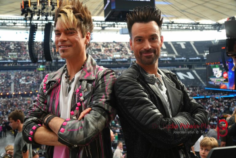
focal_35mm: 34
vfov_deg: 38.4
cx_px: 118
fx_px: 226
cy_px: 79
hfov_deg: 55.1
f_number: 4
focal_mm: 23
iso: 320
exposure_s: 1/160
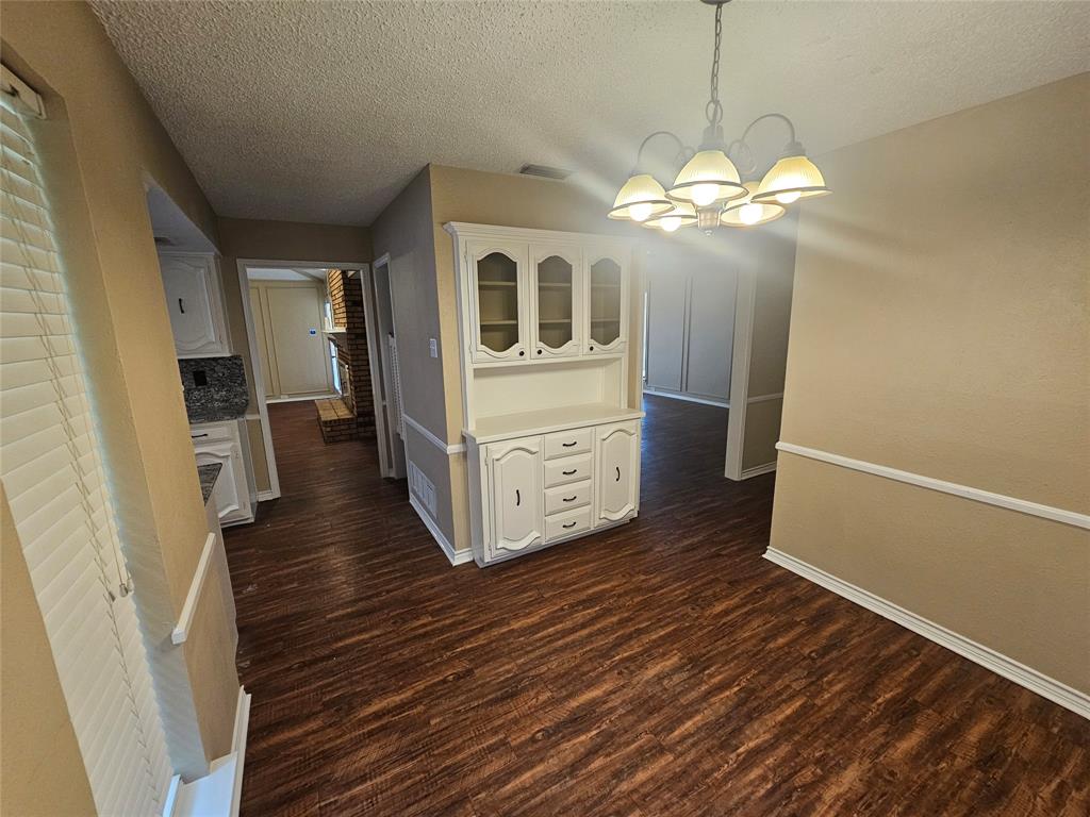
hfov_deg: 106.2
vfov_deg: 89.9
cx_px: 545
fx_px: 409
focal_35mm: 13
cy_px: 408
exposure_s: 1/60
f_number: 2.2
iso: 200
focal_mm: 2.2
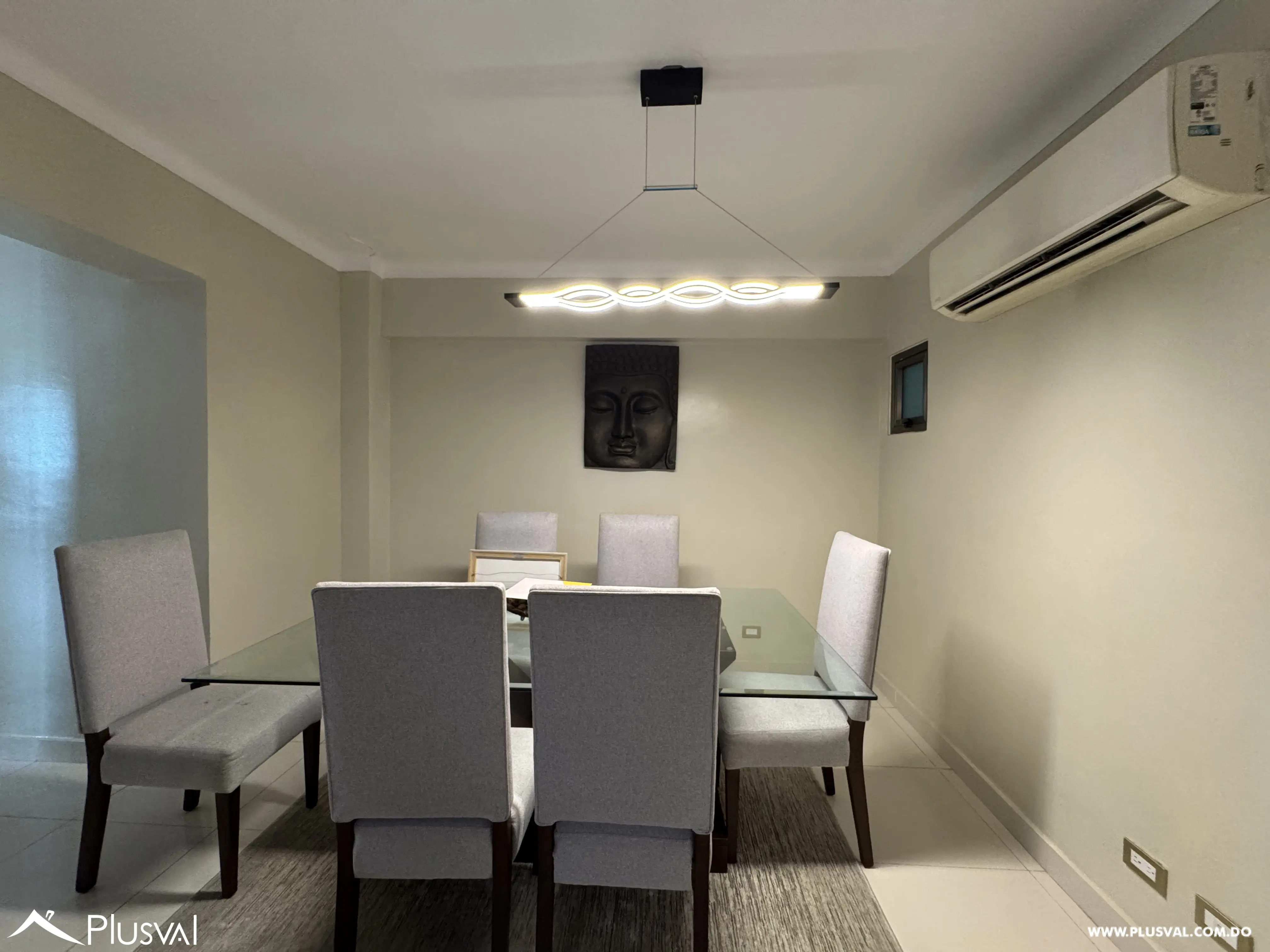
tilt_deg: -2.0
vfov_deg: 85.7
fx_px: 514
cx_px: 635
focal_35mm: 14
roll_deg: -1.3
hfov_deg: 102.1
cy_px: 476
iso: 500
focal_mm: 2.22
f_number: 2.2
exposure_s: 1/60
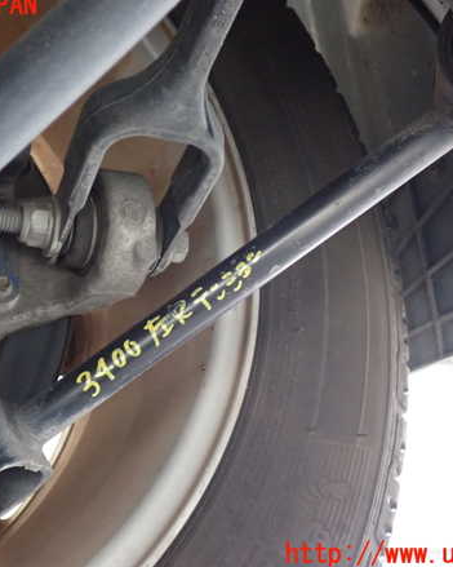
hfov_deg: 31.4
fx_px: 805
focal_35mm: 48
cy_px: 280
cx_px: 190
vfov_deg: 38.8
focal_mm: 6.37
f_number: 2.5
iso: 800
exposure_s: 1/20
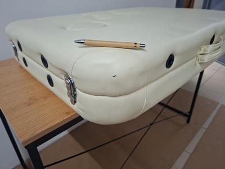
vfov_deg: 58.9
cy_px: 84
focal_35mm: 23
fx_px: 149
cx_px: 112
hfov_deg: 73.9
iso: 320
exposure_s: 1/120
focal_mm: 5.54
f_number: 1.8
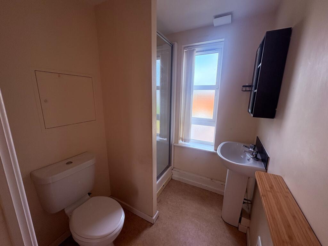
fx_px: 133
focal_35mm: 14
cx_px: 164
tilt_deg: -12.5
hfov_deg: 102.1
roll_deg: -0.3
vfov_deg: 85.7
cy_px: 123
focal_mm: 2.22
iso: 125
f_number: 2.2
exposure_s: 1/123
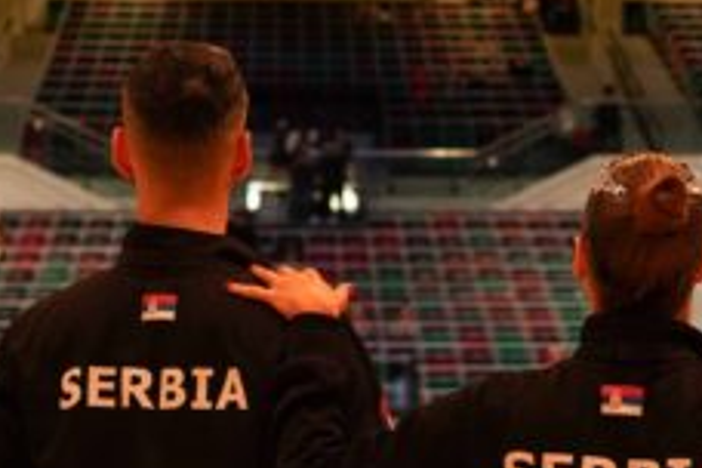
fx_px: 2301
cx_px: 326
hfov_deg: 17.3
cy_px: 262
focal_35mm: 118
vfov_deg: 11.6
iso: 2000
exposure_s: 1/125
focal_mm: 35
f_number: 2.8
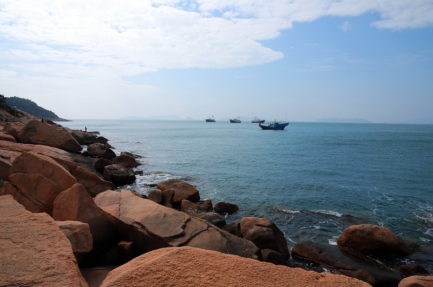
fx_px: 288
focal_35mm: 24
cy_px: 144
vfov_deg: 53.0
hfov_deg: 73.8
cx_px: 216
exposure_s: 1/200
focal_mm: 16
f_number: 10
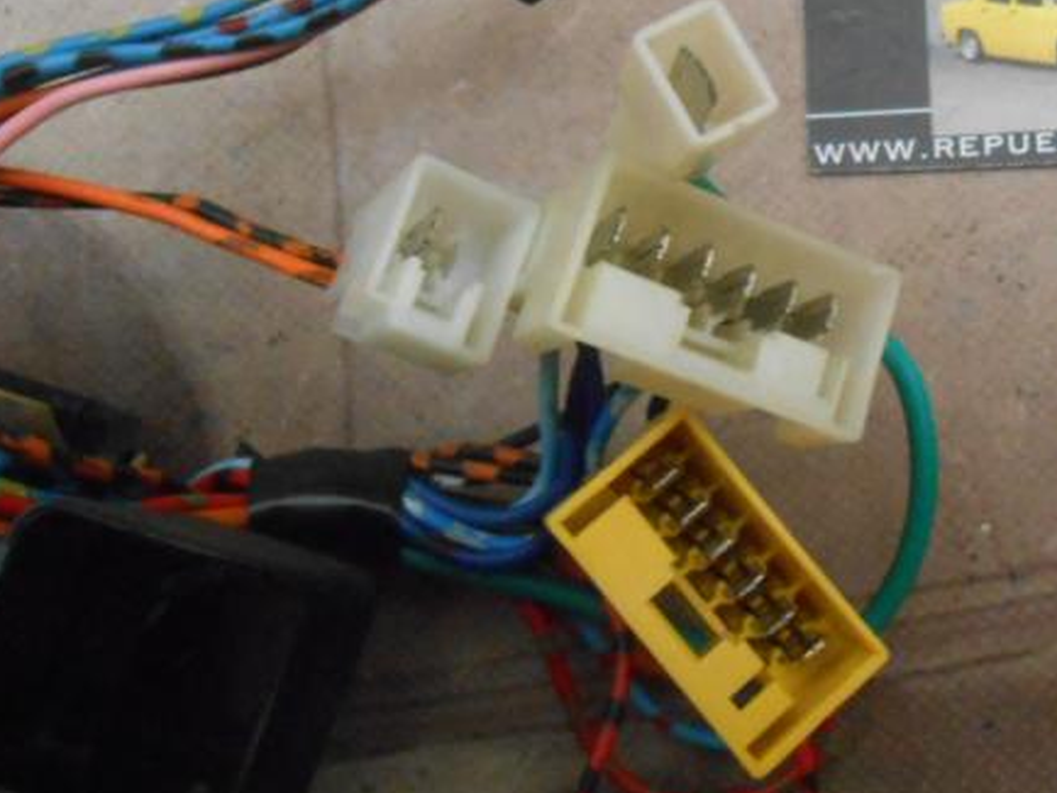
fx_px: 1466
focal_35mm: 48
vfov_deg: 29.9
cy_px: 215
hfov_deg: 38.5
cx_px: 806
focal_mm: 4.6
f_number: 3.5
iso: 800
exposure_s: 1/25
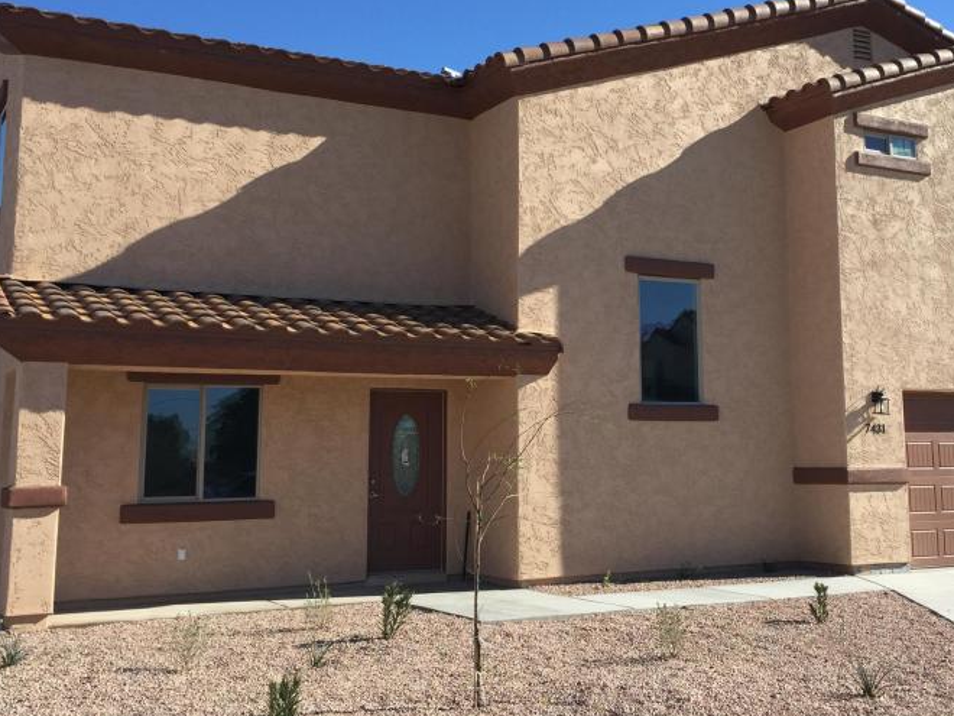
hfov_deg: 41.7
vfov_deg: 32.1
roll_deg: -0.8
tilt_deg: +10.1
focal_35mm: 45
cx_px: 616
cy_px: 273
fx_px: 1240
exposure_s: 1/1721
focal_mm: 4.15
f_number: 2.2
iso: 32
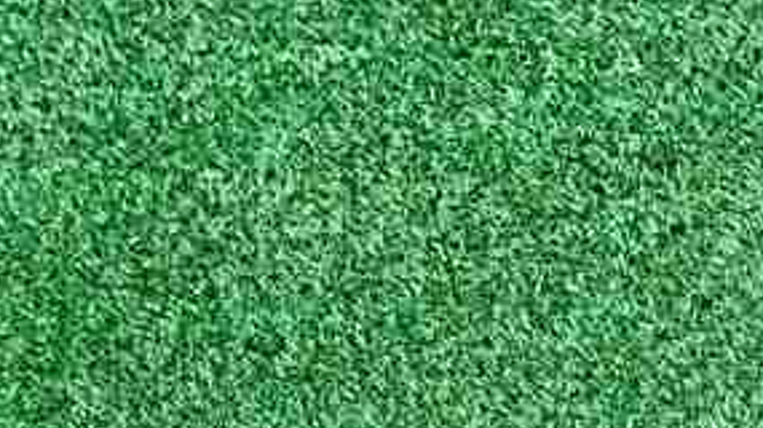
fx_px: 2892
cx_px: 1068
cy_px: 971
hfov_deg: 14.2
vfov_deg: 7.9
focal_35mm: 143
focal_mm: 5.4
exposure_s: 1/50
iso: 185
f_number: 1.8
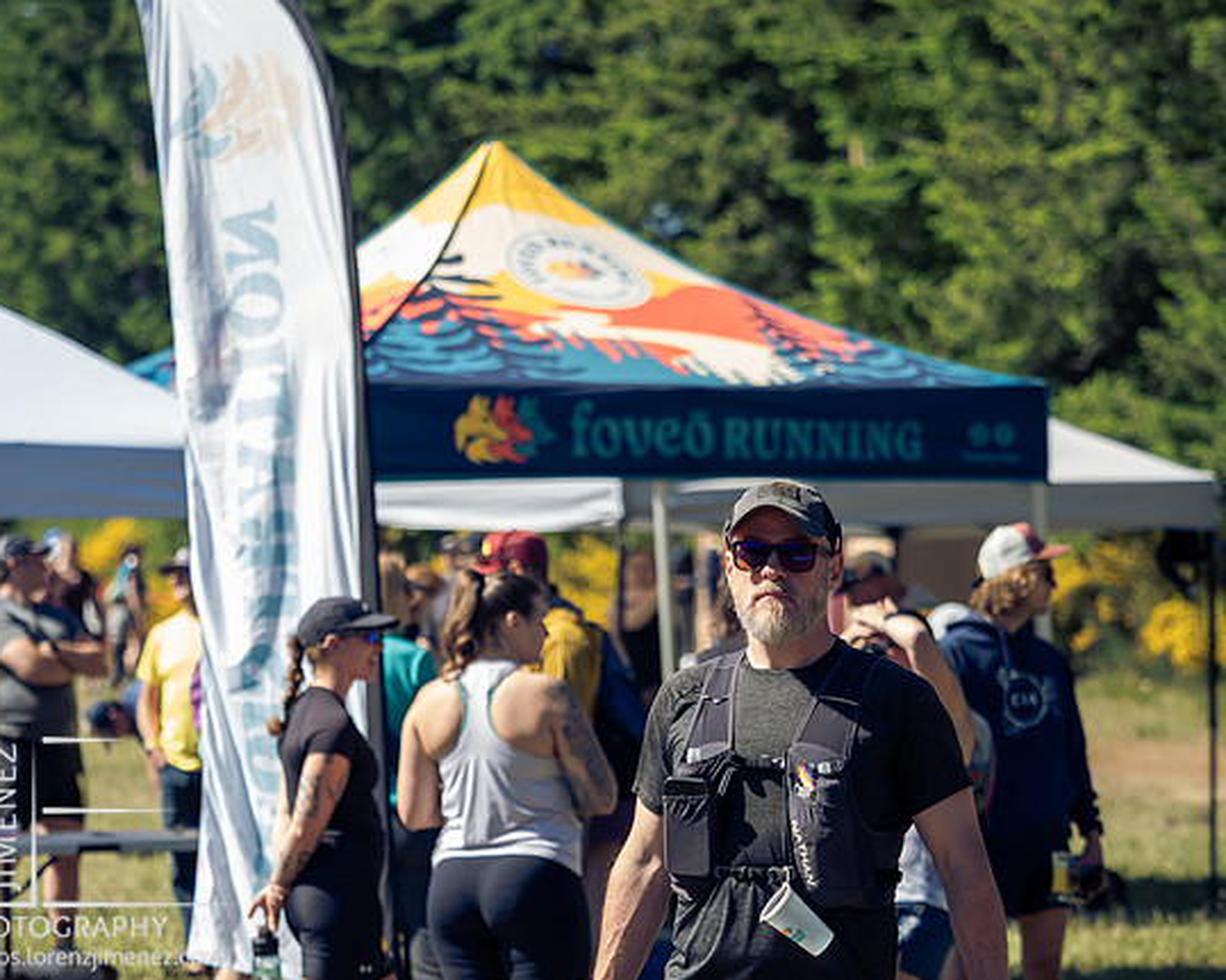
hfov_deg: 10.2
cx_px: 575
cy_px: 490
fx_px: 6857
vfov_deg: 8.2
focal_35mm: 189
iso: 200
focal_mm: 90
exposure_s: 1/2000
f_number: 2.8
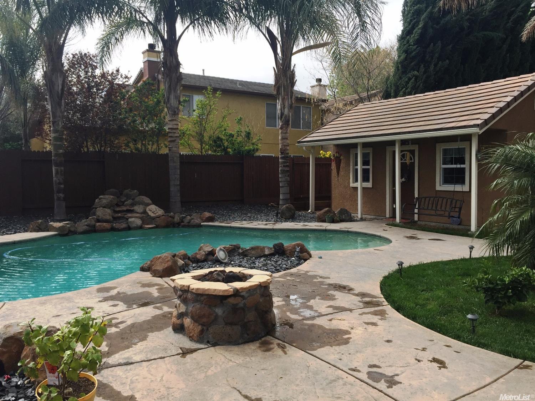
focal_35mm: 29
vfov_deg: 48.2
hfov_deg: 61.7
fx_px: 448
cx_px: 268
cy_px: 200
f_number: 2.2
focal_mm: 4.15
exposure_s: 1/1276
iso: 32
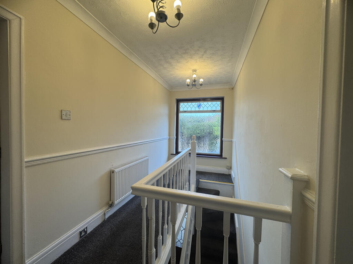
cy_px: 132
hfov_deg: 102.1
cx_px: 176
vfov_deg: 85.7
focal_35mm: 14
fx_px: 143
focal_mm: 2.22
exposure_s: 1/100
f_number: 2.2
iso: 50
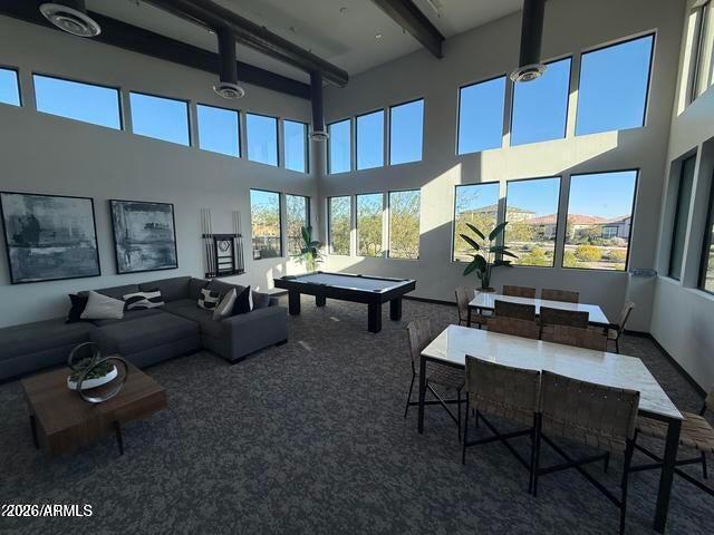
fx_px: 289
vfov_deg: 85.7
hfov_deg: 102.1
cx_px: 357
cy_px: 268
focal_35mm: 14
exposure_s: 1/445
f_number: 2.2
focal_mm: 2.22
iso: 50
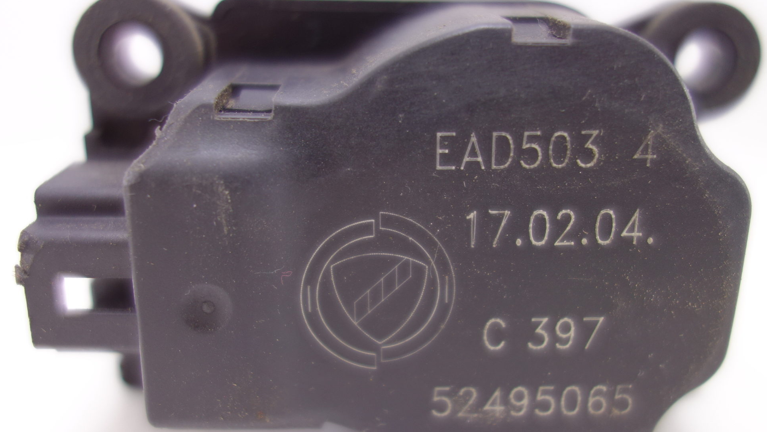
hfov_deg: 51.6
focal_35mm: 39
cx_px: 388
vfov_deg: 30.4
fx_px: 793
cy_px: 221
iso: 125
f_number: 1.8
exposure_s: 1/60
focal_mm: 10.4
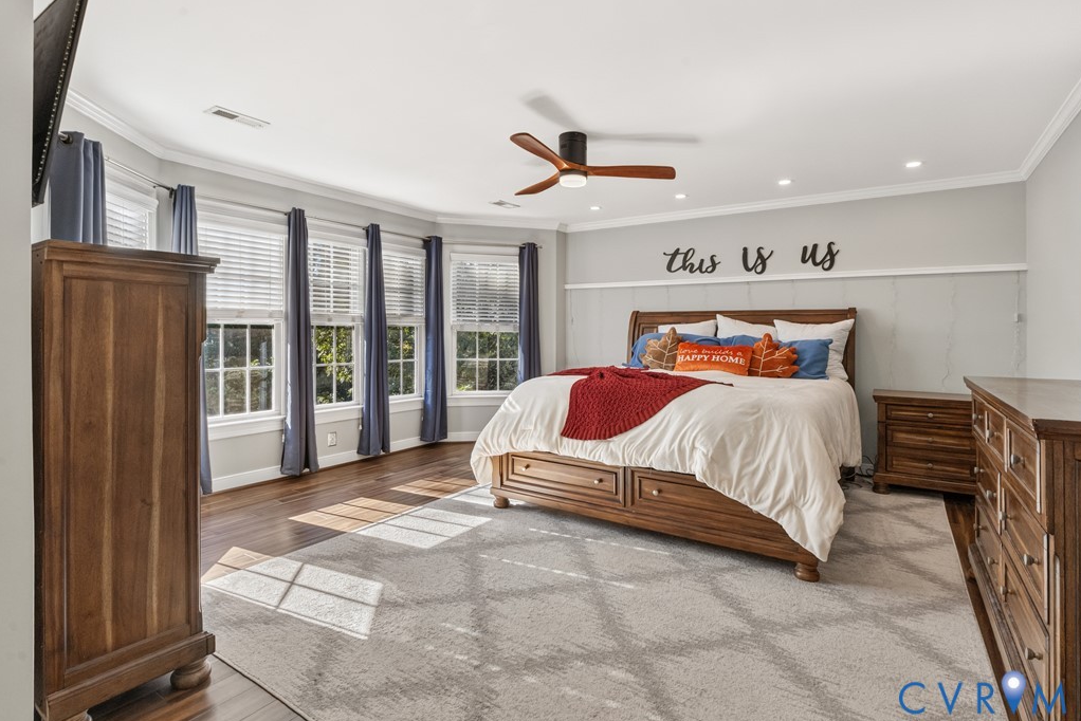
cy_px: 346
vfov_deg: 70.4
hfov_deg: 93.2
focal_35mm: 17
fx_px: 511
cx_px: 554
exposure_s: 1/80
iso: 2000
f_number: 9
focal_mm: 16
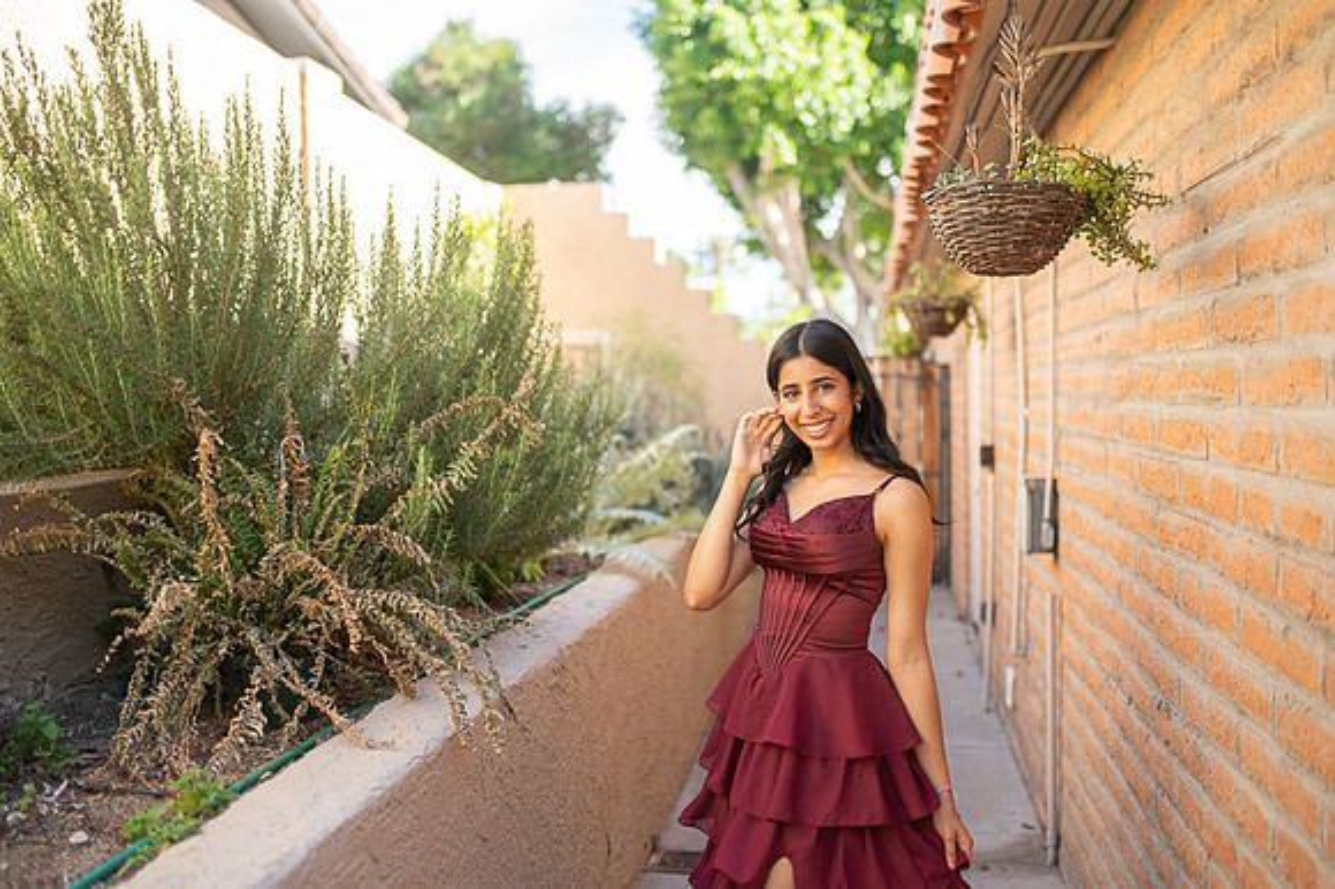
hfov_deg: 54.5
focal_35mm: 35
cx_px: 668
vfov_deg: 37.8
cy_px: 444
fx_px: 1297
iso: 400
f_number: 1.4
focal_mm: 35
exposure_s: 1/4000
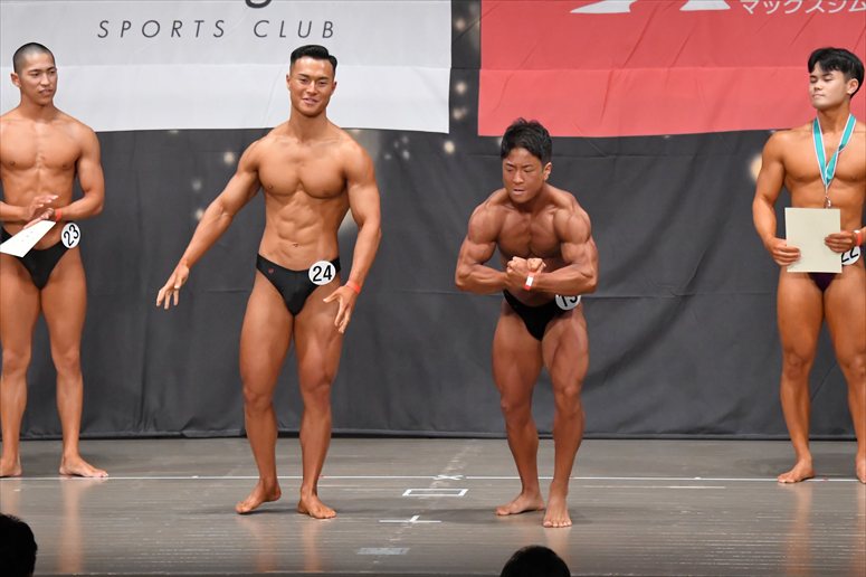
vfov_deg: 7.3
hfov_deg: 11.0
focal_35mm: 187
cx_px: 433
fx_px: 4496
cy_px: 288
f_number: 5.6
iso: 6400
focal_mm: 125
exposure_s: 1/400
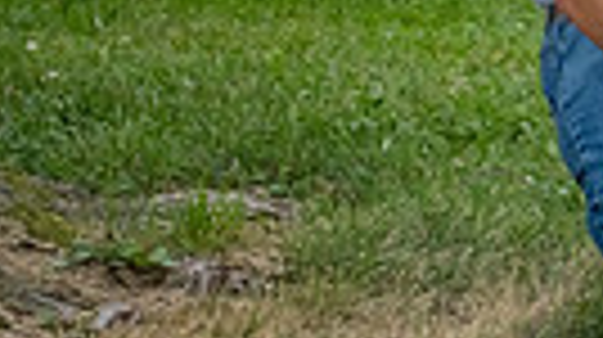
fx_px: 3769
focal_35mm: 236
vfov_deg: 5.1
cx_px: 1298
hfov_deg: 8.6
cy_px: -227
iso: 500
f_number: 10
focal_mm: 50
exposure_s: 1/400
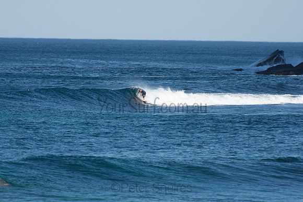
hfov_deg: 3.4
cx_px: 152
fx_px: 5051
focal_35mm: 600
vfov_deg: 2.3
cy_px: 101
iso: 280
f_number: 5.6
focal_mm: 400
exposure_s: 1/1250
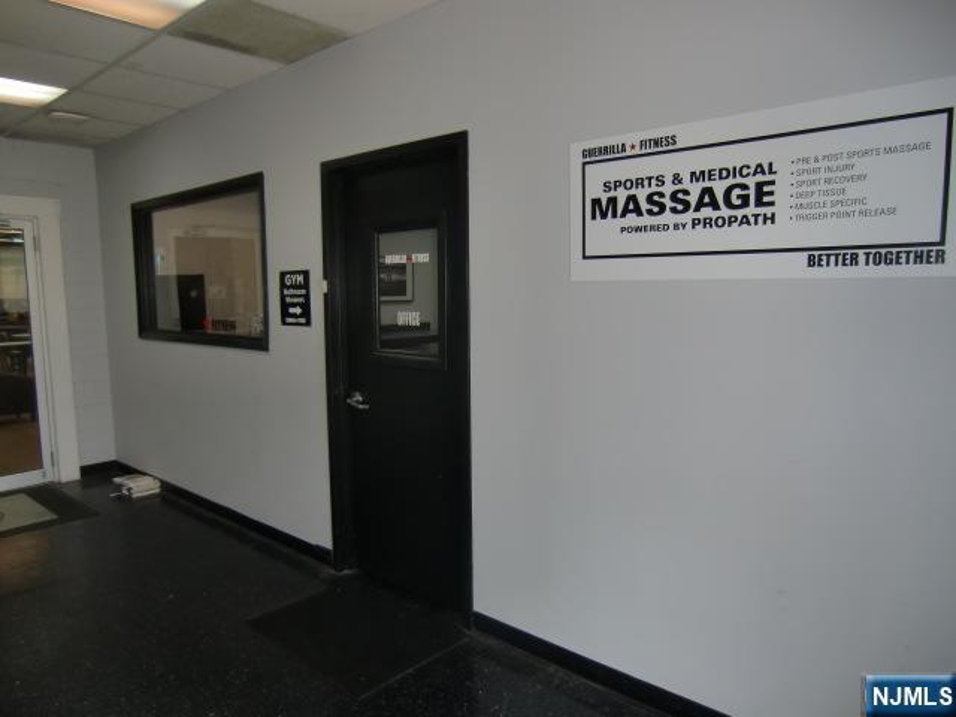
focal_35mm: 24
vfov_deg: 56.8
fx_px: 663
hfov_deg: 71.6
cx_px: 478
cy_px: 358
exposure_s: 1/60
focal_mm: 4.3
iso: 80
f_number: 3.2
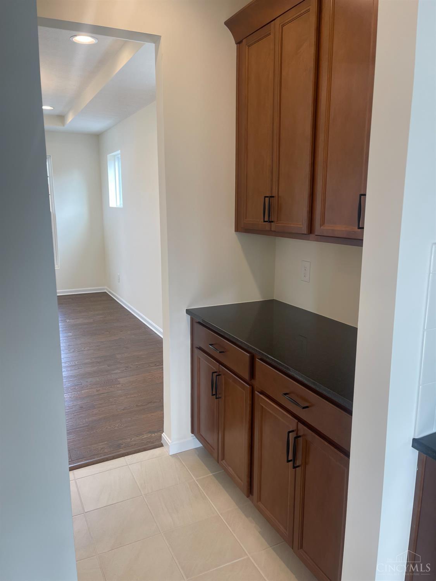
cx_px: 218
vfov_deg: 69.4
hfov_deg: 54.9
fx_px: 420
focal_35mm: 25
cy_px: 290
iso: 80
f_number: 1.6
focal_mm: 5.1
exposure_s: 1/120
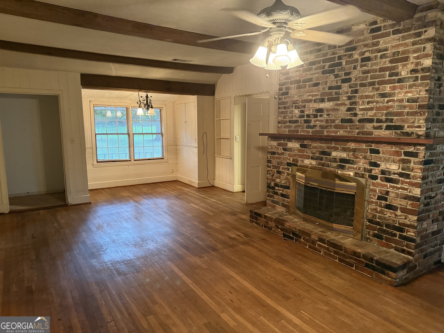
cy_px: 166
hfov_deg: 71.6
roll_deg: -0.3
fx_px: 308
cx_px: 222
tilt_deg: -7.5
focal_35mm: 24
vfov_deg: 56.8
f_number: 1.78
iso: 800
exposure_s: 1/60
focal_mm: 6.76
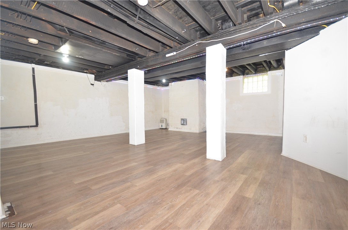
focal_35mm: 15
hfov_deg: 100.5
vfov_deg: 77.1
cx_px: 174
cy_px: 115
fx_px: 145
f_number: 4
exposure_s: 1/60
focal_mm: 10
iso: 800
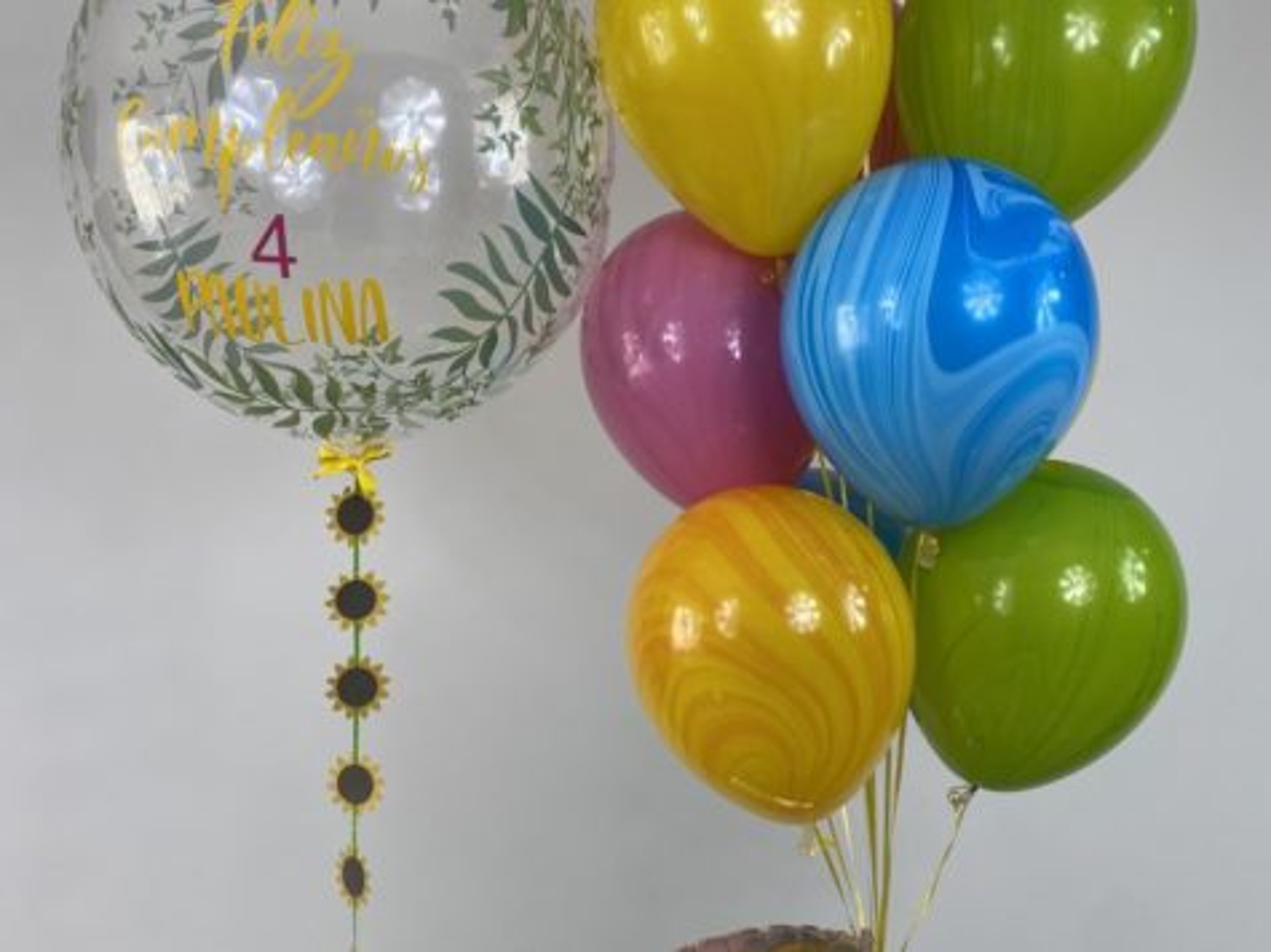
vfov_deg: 53.0
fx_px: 954
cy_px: 476
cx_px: 636
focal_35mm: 26
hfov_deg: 67.3
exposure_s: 1/172
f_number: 1.8
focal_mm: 4.25
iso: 32
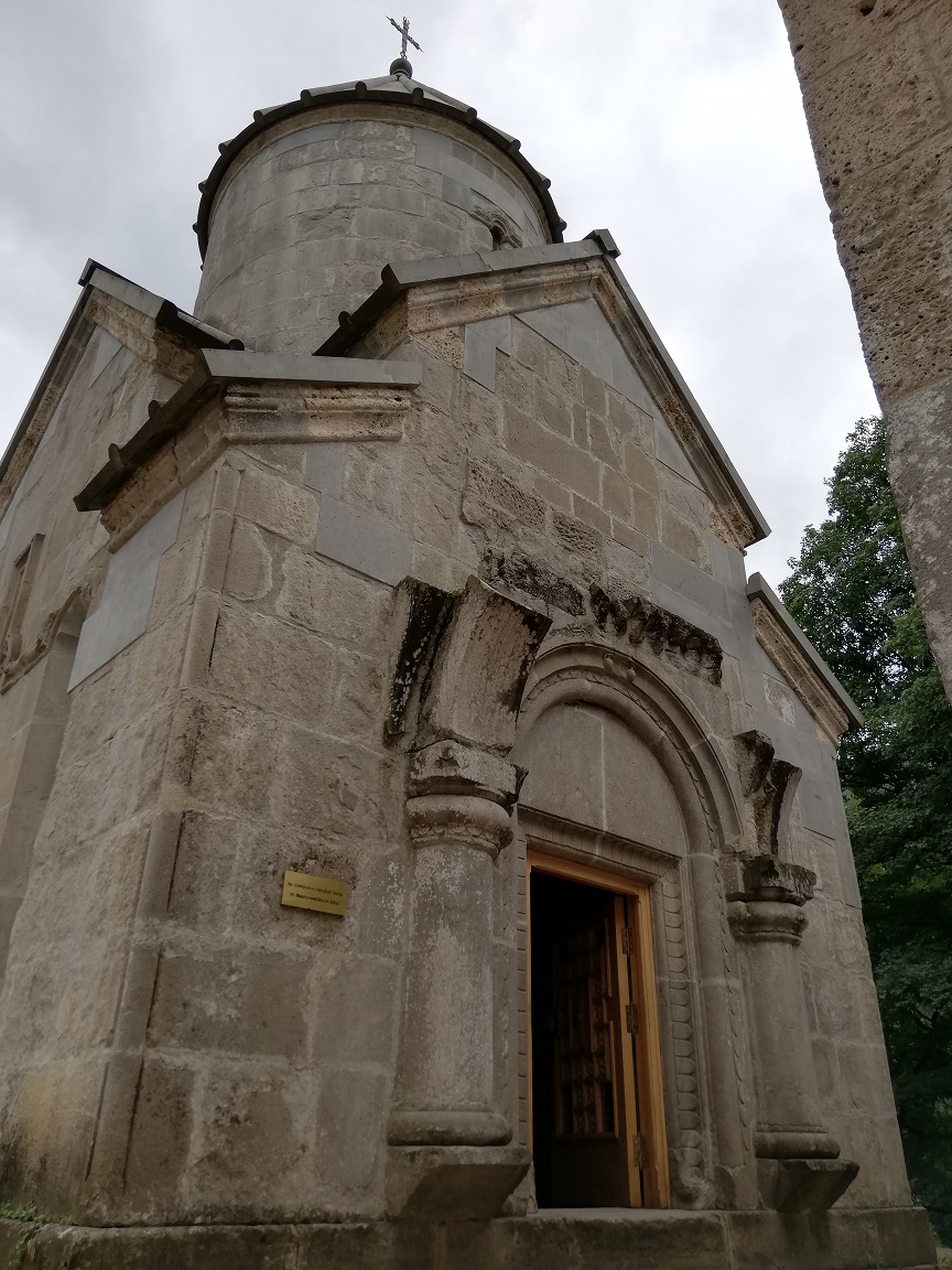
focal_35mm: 26
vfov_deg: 67.3
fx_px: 953
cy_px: 635
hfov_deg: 53.1
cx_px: 476
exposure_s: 1/725
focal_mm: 3.81
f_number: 2.2
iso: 50
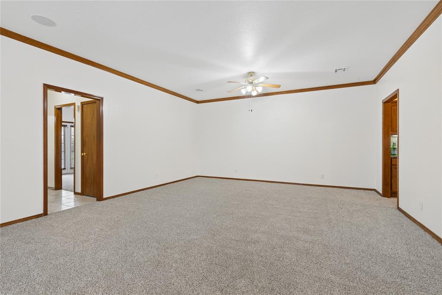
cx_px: 221
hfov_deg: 96.7
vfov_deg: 73.7
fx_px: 196
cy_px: 148
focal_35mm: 16
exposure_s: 1/8
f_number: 8
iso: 200
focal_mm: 16
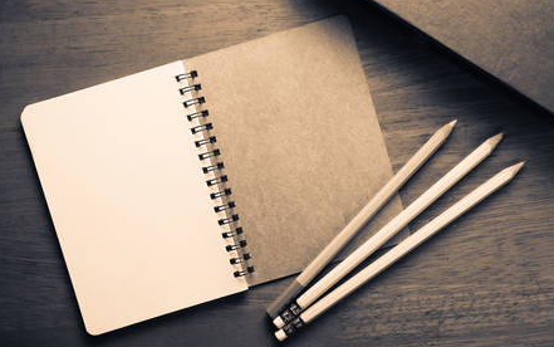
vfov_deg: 24.4
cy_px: 162
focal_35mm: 53
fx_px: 801
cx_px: 279
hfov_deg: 38.2
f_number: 8
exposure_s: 1/125
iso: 200
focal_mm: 34.3
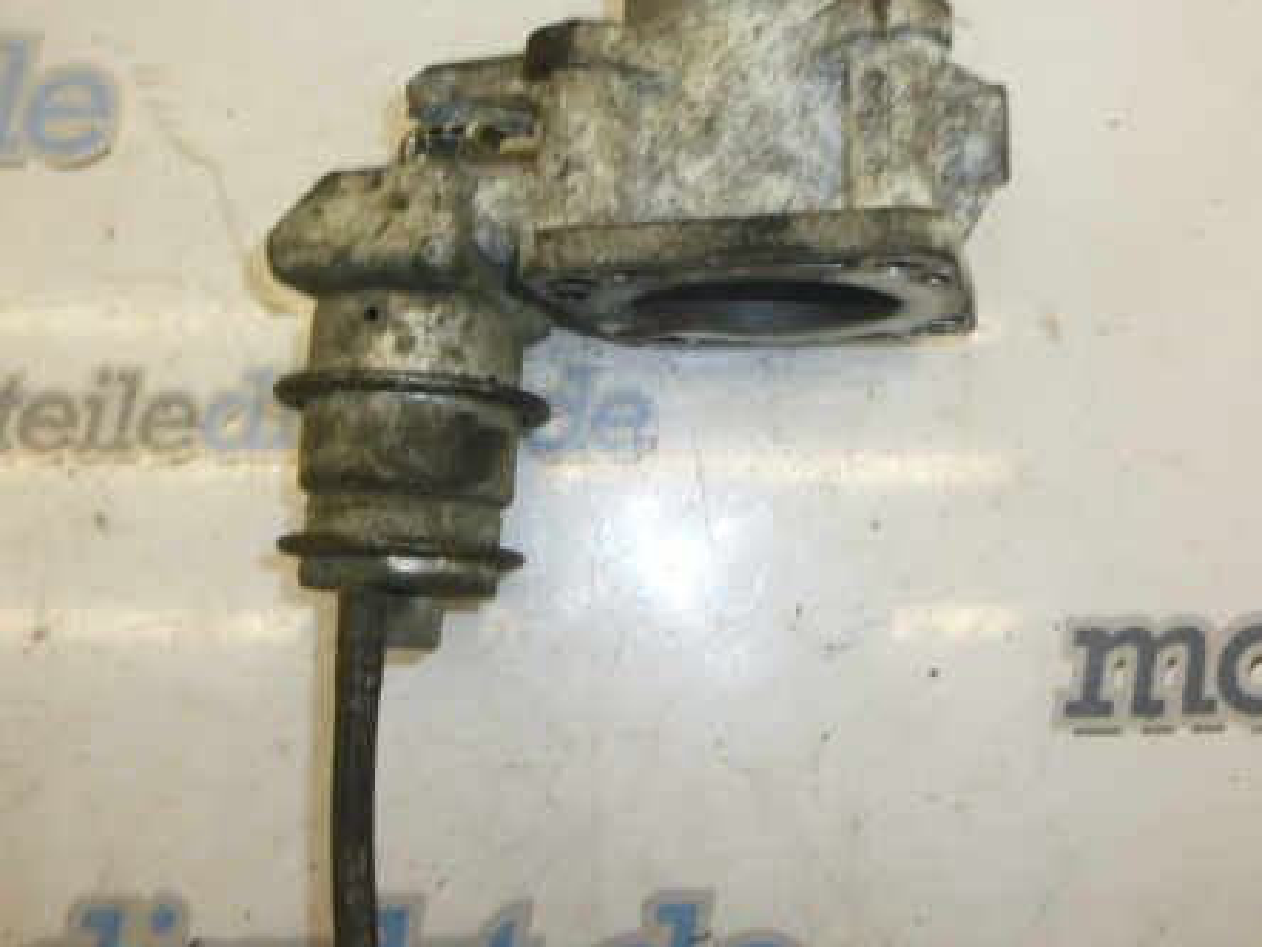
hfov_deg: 51.4
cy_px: 404
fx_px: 1312
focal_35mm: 36
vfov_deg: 39.6
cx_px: 637
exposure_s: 1/60
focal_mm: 4.5
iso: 100
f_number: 3.1
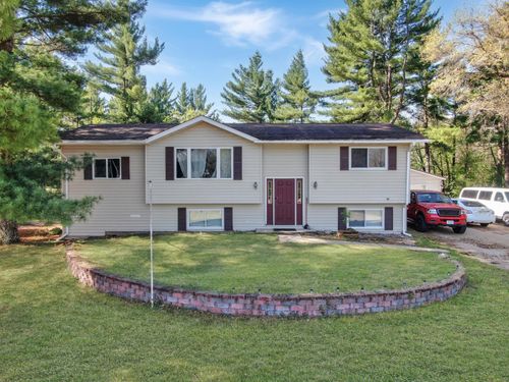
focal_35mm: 24
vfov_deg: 56.8
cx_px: 254
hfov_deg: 71.6
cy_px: 191
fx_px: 353
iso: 110
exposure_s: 1/200
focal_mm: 4.39
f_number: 2.8
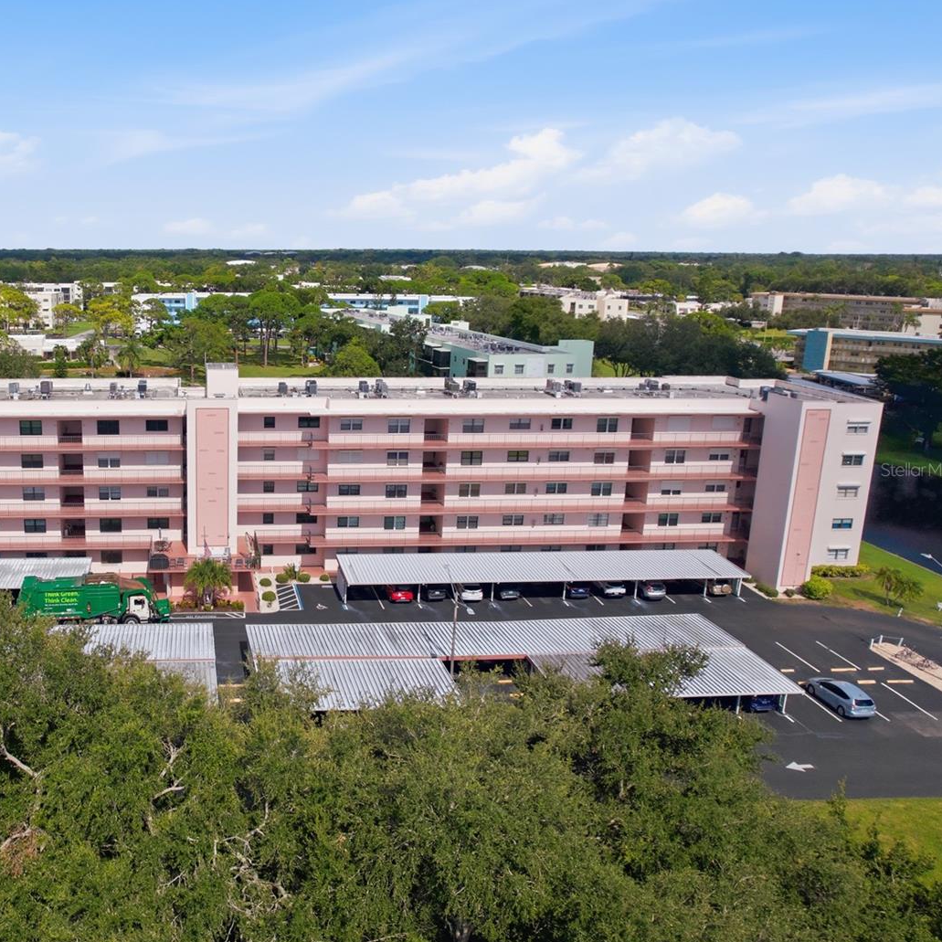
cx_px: 231
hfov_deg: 53.0
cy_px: 469
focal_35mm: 29
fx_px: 893
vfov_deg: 55.6
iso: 100
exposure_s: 1/2000
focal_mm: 8.4
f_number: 2.8
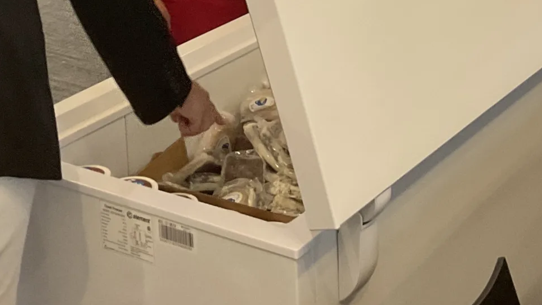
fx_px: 1207
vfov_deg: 13.5
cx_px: 322
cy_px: -163
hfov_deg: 25.3
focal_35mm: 84
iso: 100
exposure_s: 1/60
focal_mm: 3
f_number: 1.8
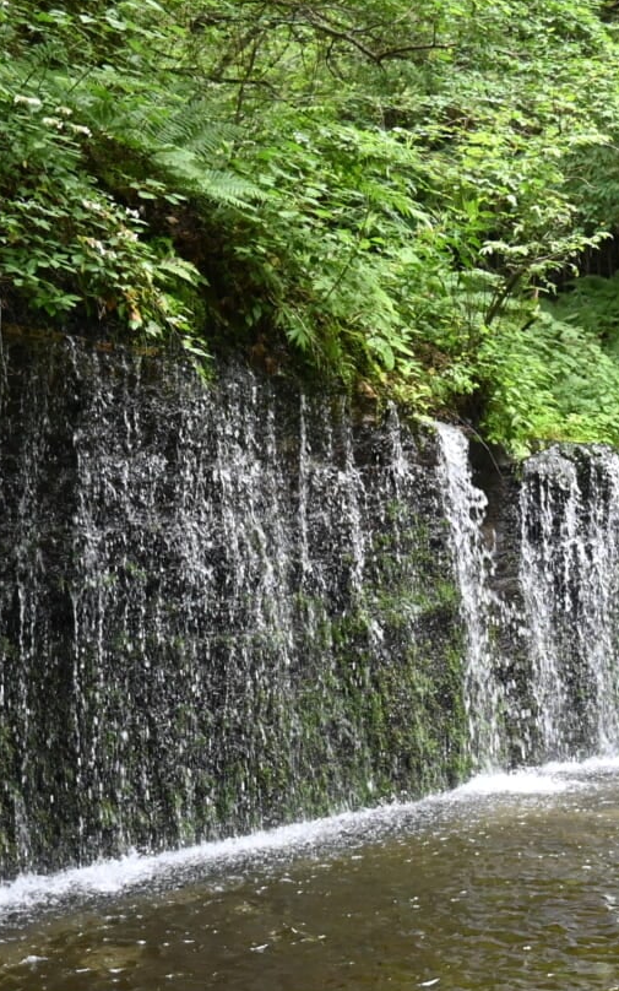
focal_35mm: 62
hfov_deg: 20.9
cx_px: 420
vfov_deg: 32.8
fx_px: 1673
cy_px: 624
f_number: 3.5
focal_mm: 16
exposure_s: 1/125
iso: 1100
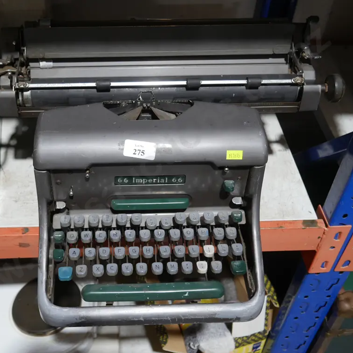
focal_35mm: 43
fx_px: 496
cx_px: 135
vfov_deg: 39.2
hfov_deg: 38.9
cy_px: 178
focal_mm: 18
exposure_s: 1/60
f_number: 4
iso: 500
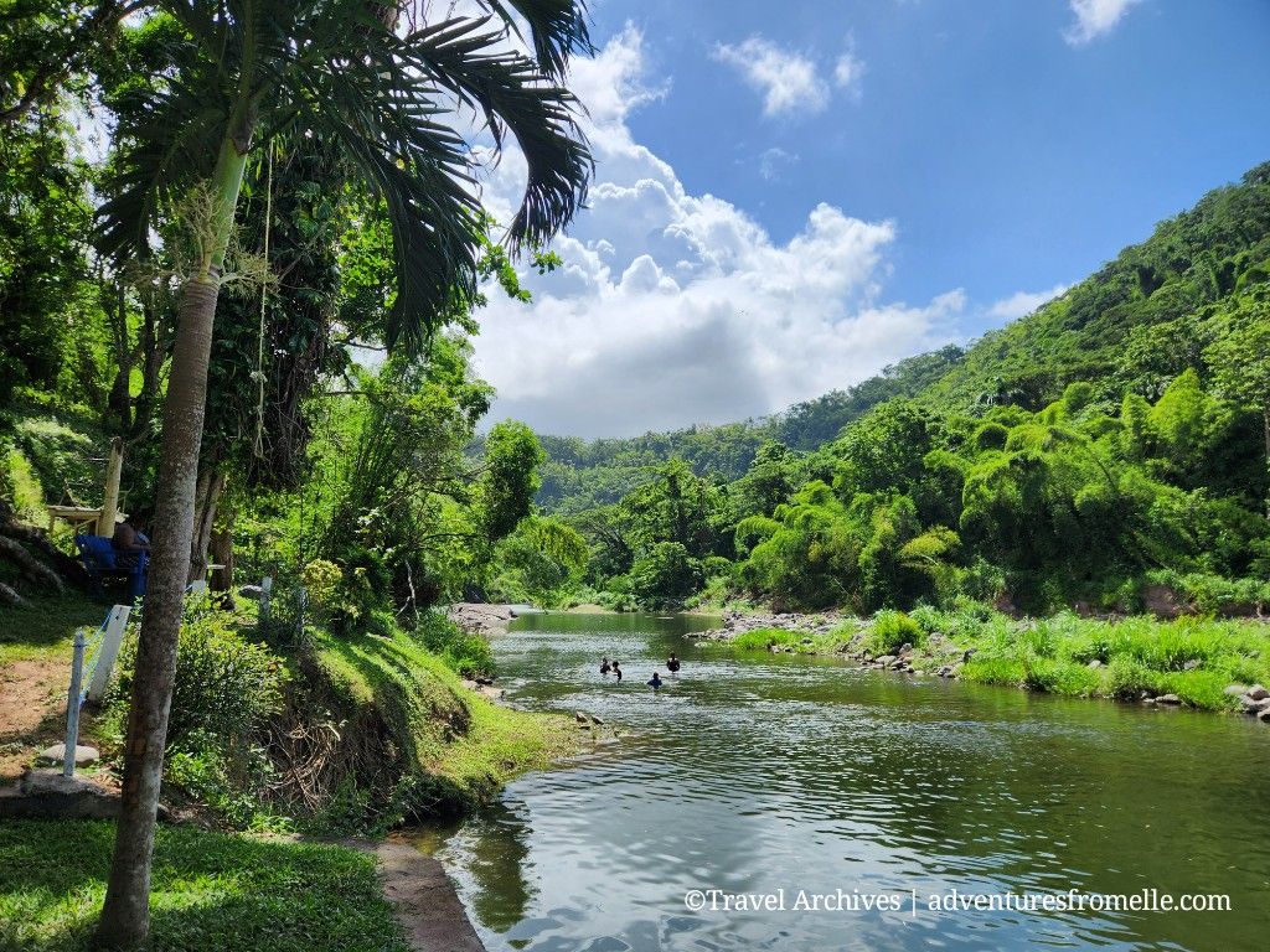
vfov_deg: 58.9
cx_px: 635
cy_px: 476
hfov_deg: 73.9
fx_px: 844
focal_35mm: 23
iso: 20
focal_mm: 5.4
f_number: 1.8
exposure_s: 1/2500
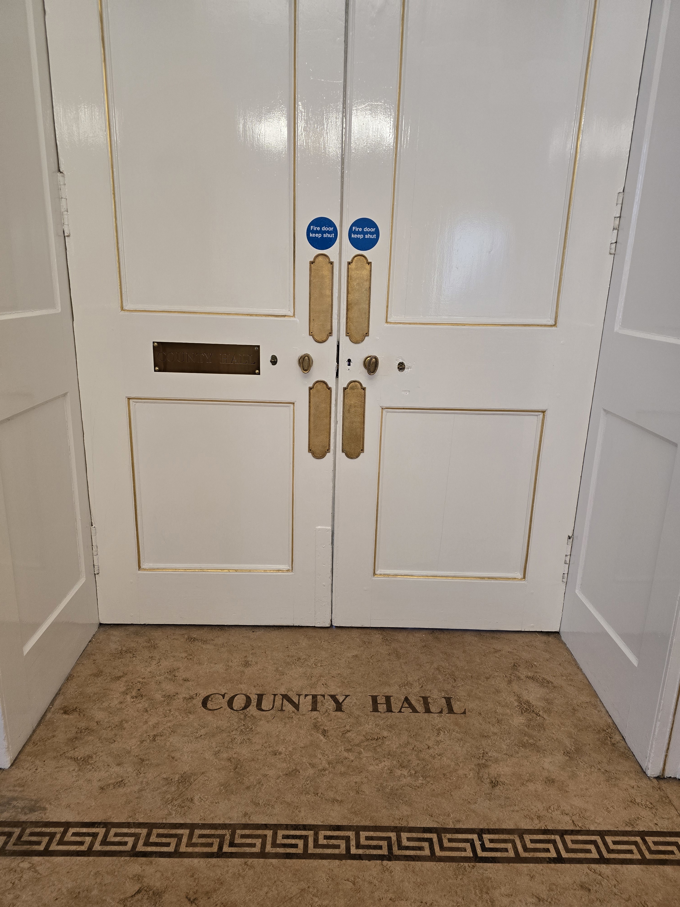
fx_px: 602
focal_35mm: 23
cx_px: 340
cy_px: 454
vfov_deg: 73.9
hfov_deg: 58.9
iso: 250
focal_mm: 6.3
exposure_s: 1/120
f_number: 1.7
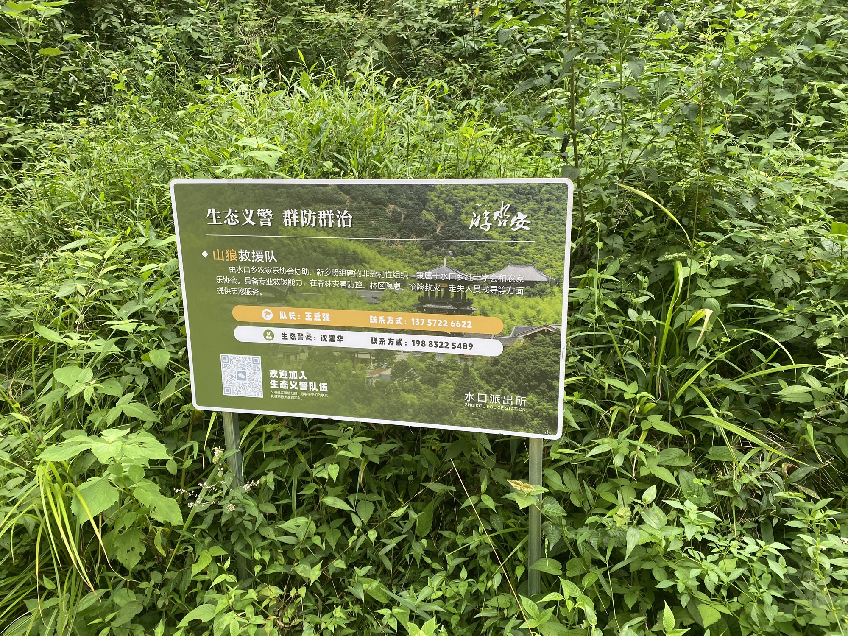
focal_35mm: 26
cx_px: 424
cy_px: 318
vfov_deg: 53.1
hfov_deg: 67.3
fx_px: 637
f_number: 1.8
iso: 50
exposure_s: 1/121
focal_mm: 4.25
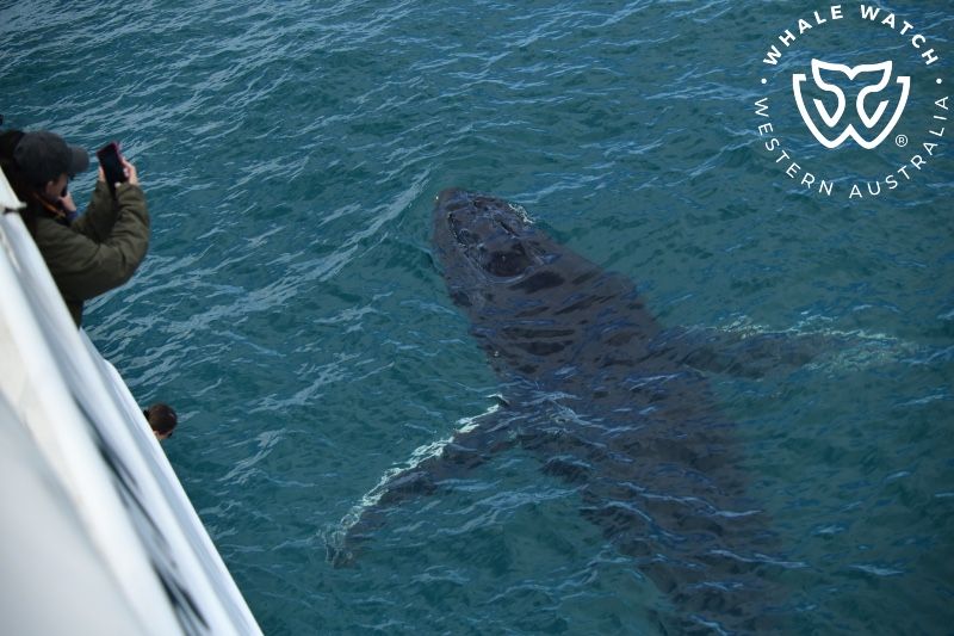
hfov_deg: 33.4
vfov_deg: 22.6
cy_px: 318
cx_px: 477
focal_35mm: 60
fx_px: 1590
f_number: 5
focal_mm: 60
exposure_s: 1/8000
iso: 1400
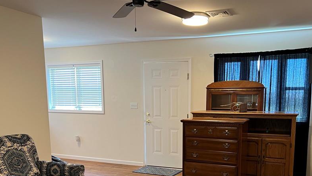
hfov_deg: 53.8
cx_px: 181
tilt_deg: -9.1
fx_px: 306
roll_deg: -0.2
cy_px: 140
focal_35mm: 37
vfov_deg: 31.2
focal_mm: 5.7
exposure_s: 1/60
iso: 125
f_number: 1.5
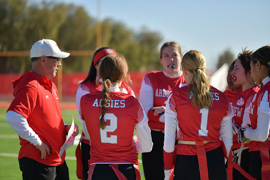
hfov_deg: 17.1
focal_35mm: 120
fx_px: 900
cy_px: 90
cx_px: 135
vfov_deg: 11.4
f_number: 2.8
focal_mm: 120
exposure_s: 1/6400
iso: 280
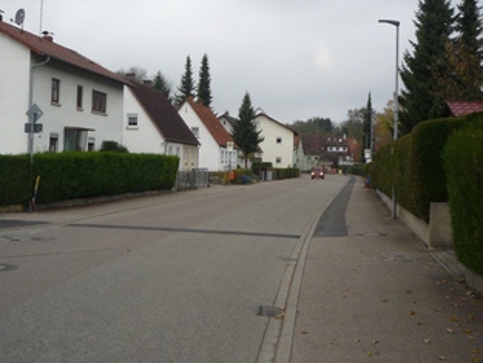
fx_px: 684
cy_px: 170
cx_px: 207
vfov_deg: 29.7
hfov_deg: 38.8
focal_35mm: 49
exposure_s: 1/200
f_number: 4
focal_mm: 5.2
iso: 100
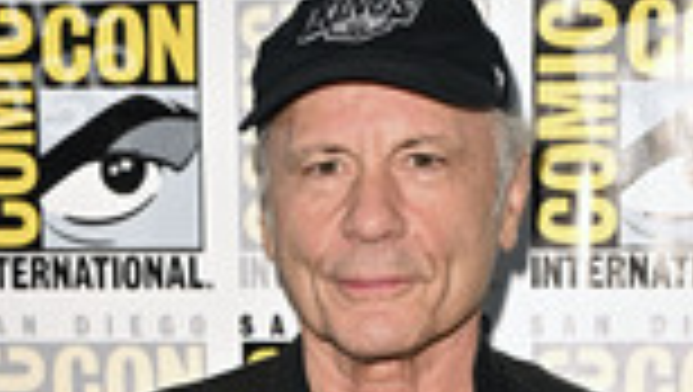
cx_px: 396
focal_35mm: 147
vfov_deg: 7.9
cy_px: 752
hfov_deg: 14.6
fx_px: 2704
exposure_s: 1/250
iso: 1250
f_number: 4.5
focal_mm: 54
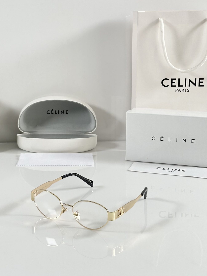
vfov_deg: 28.0
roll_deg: +0.3
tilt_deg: -10.1
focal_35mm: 69
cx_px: 76
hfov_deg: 21.3
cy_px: 97
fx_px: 550
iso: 64
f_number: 1.78
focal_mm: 6.86
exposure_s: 1/100
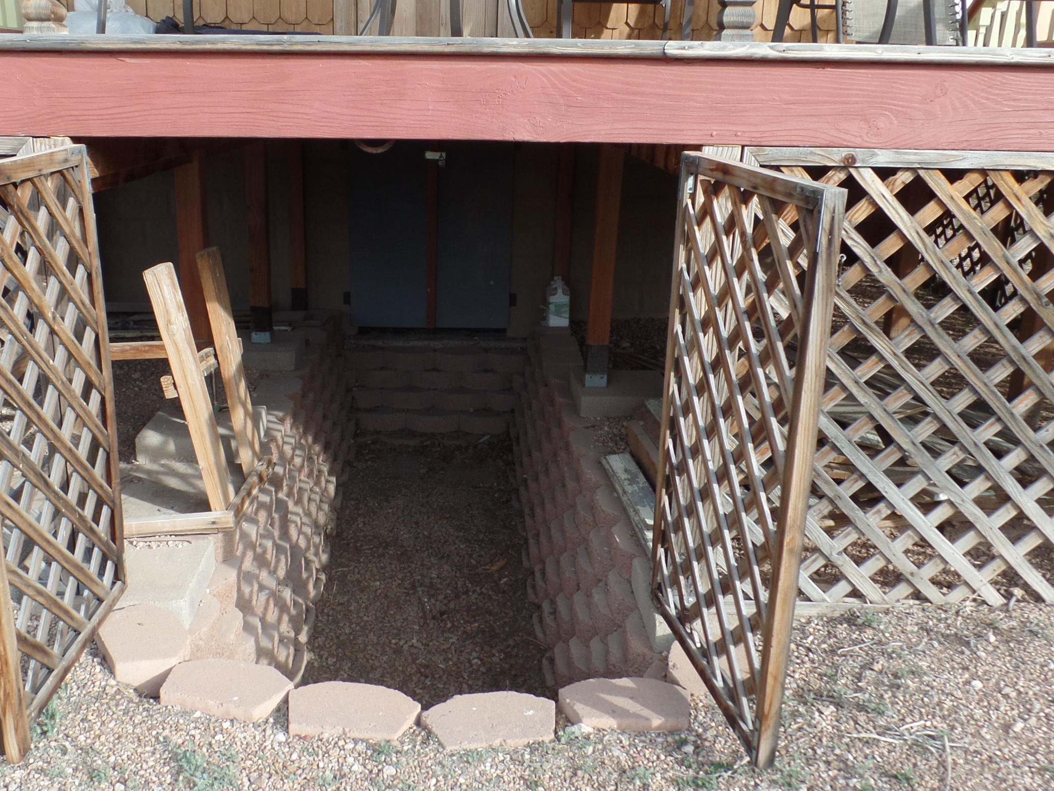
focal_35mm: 33
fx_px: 1005
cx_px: 438
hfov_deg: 55.1
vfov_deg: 42.9
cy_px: 414
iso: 80
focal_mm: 4.1
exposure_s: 1/250
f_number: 3.5
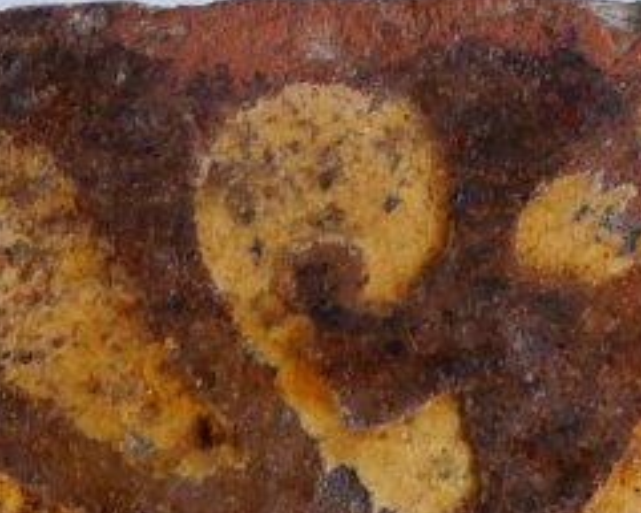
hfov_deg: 6.6
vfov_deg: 5.2
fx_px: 5542
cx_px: 700
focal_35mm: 292
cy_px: 867
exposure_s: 1/60
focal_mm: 30
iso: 1000
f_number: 2.8
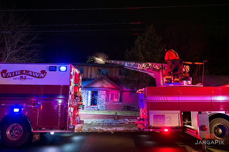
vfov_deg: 51.3
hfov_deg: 71.5
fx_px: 159
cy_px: 74
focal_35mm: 25
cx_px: 115
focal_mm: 24
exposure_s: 1/125
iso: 1600
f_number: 3.2
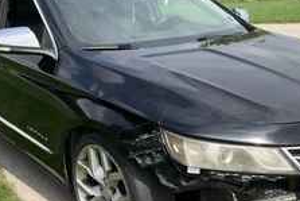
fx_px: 450
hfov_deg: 36.8
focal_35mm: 54
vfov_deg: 25.0
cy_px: 130
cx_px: 168
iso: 25
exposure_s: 1/1311
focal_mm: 3
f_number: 1.8
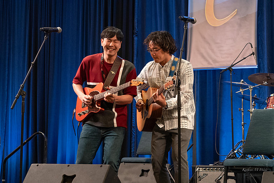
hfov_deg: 27.7
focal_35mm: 73
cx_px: 137
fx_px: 556
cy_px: 92
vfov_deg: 18.7
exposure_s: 1/250
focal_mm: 73
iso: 6400
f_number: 5.6
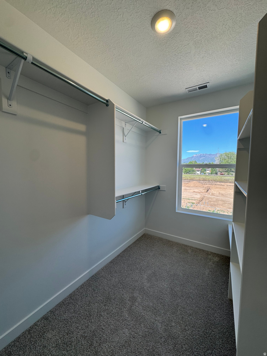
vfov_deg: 102.1
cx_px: 134
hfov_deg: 85.7
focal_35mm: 14
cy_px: 178
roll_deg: +0.3
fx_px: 144
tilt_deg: -2.9
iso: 40
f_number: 2.2
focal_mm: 2.22
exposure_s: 1/150
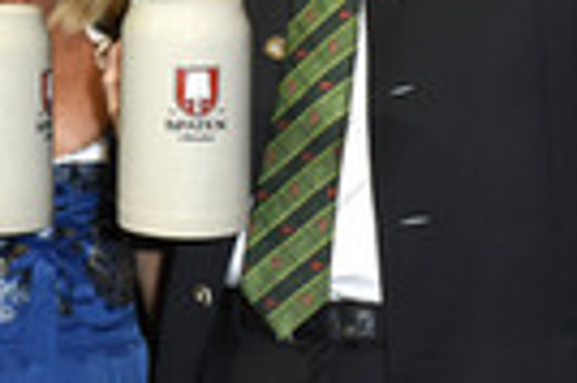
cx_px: -136
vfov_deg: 7.9
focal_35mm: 172
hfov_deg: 11.7
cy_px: -4
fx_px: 2753
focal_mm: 34
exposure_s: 1/160
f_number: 6.3
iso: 1000
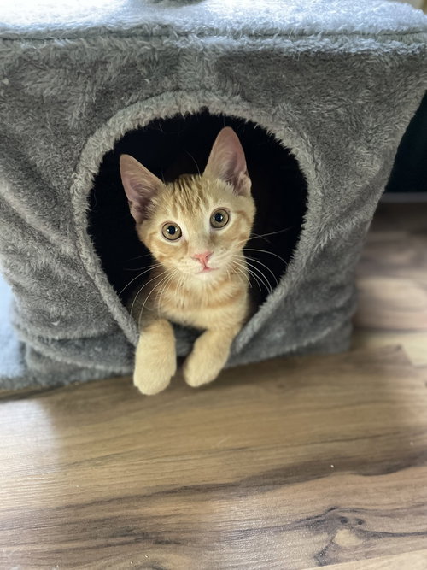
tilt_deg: -40.5
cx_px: 214
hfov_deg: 53.0
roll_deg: -0.7
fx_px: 428
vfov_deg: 67.3
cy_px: 285
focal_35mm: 26
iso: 640
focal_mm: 4.2
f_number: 1.6
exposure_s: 1/30
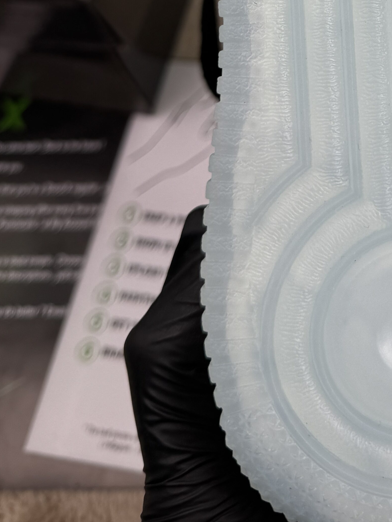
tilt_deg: -53.4
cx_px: 424
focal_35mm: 66
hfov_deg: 21.2
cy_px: -106
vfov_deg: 26.2
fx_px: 996
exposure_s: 1/464
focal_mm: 6.76
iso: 80
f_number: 1.78
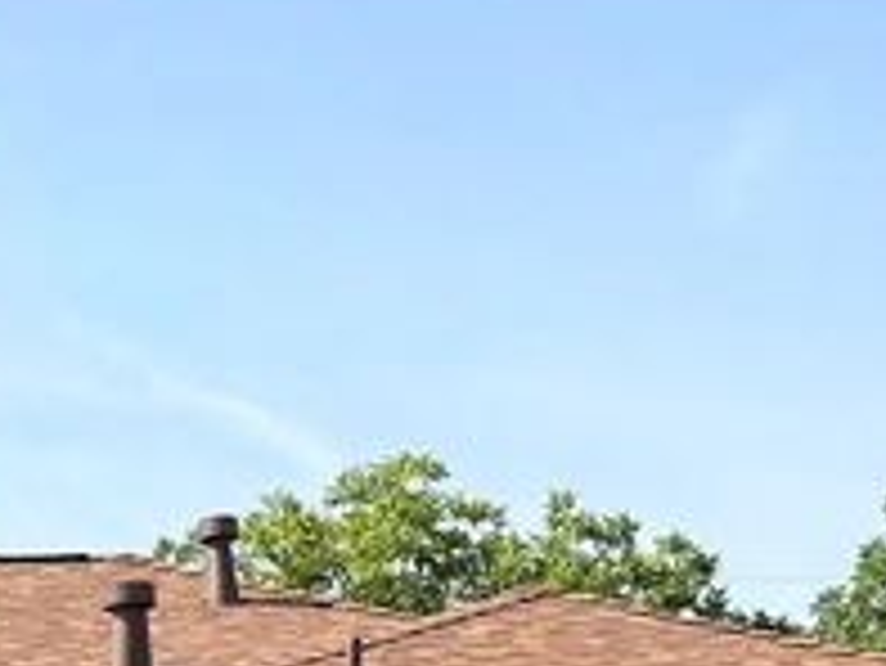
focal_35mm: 135
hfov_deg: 14.2
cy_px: 1012
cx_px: -135
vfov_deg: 10.6
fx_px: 3457
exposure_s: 1/3279
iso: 50
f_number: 1.6
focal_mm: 5.96
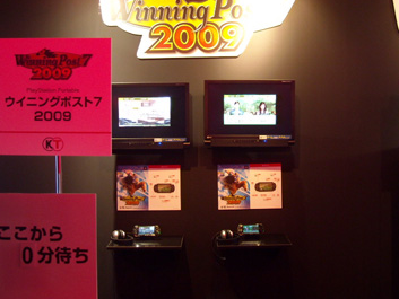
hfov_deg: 38.2
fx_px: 577
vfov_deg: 28.9
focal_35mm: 50
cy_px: 90
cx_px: 203
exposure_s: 1/8
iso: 168
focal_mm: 5.7
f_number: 2.8
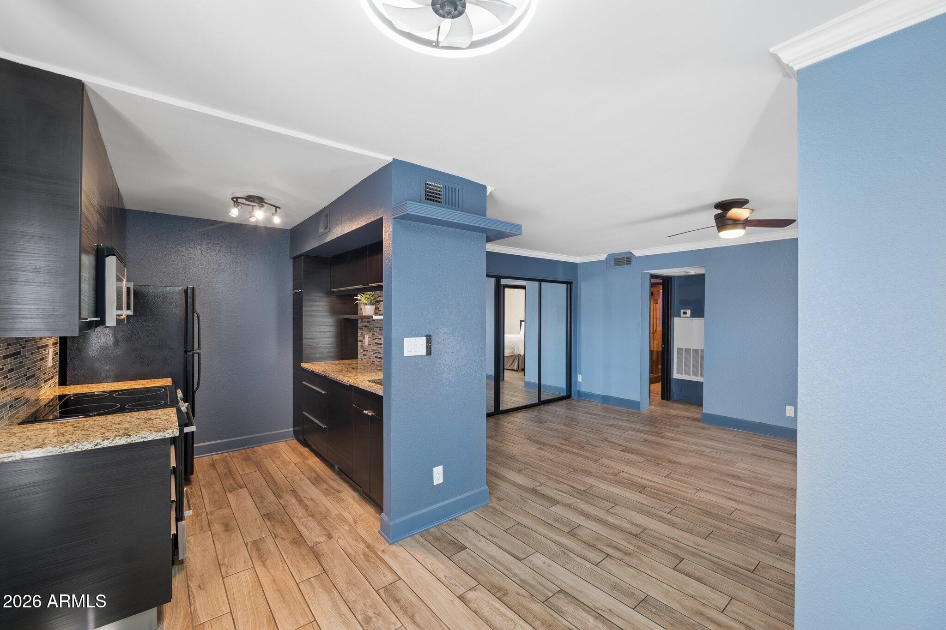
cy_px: 315
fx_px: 368
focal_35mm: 14
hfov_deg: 104.3
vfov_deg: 81.2
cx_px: 473
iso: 400
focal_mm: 14
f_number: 8
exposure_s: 1/4
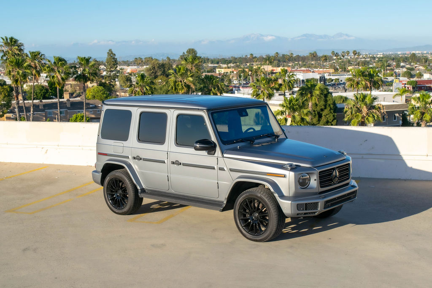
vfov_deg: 25.0
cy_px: 144
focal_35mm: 54
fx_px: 649
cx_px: 216
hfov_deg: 36.8
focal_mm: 34
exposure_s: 1/500
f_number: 11
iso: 200
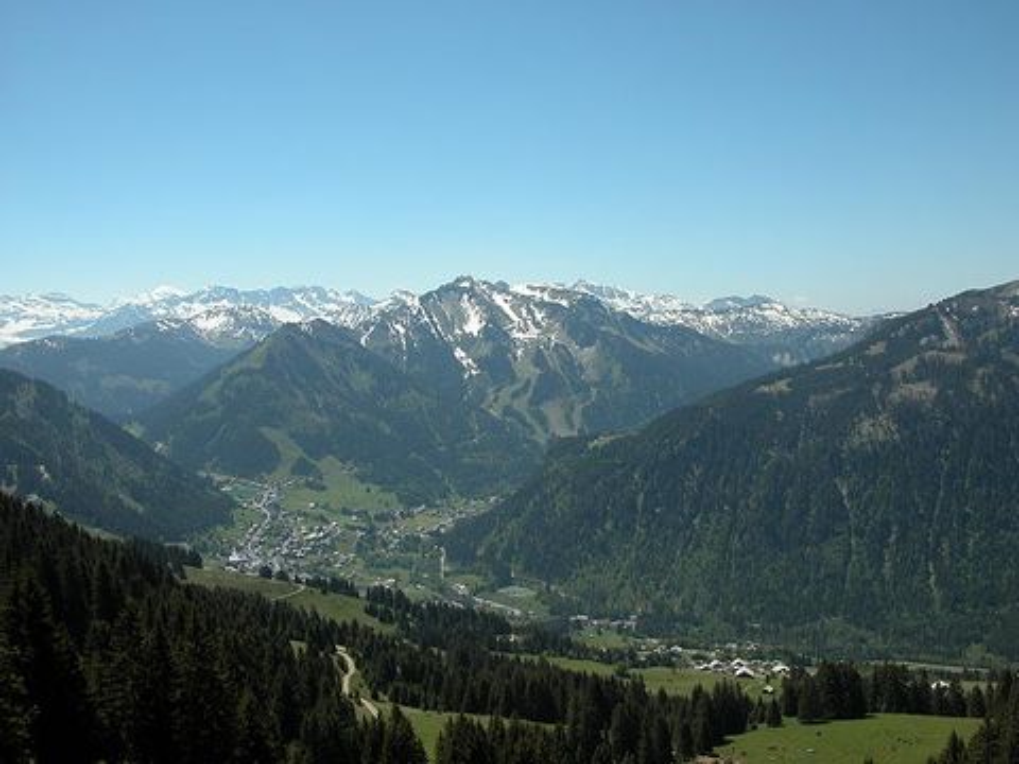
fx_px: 1030
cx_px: 510
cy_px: 382
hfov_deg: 52.6
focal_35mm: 35
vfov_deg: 40.7
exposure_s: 1/401
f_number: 6.3
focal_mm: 8.9
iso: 100
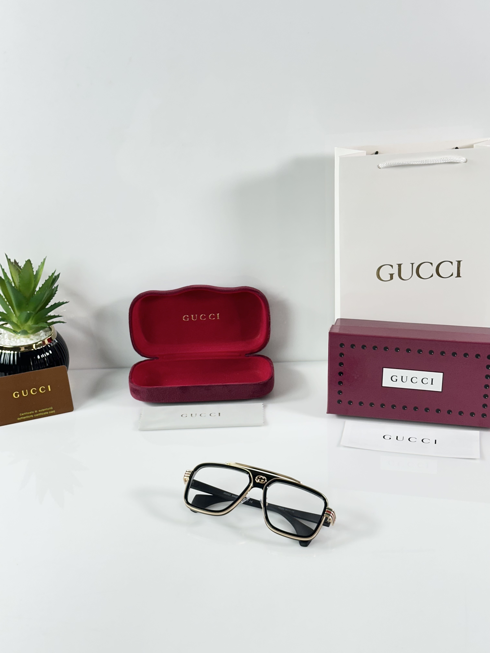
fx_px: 906
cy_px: 326
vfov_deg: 39.7
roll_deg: +2.7
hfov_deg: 30.3
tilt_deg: -25.4
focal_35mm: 48
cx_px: 245
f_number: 1.78
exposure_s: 1/100
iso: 80
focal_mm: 6.86
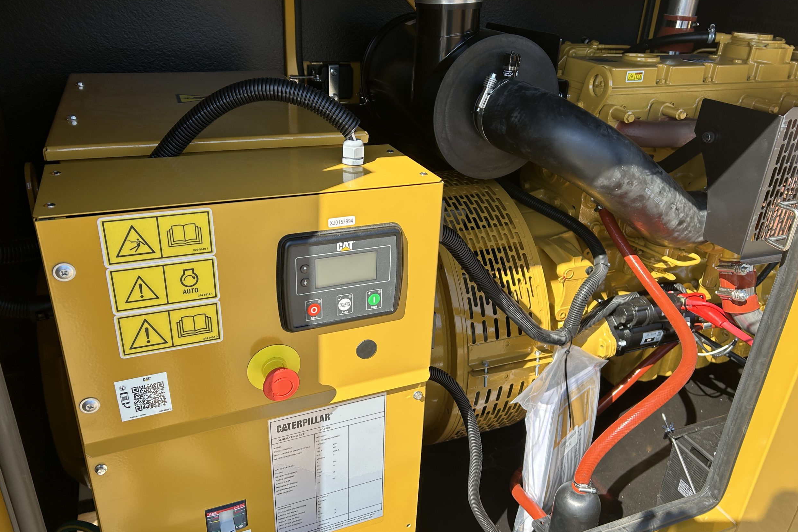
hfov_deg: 65.5
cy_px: 260
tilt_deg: -24.5
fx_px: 621
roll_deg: -3.3
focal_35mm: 28
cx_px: 396
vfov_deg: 46.4
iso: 50
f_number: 1.5
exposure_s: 1/1224
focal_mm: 5.7
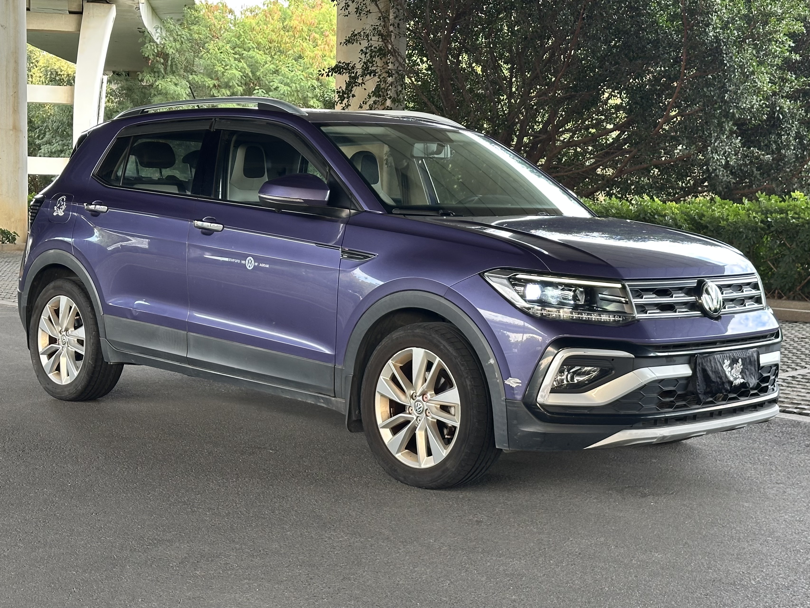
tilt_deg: -4.8
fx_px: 1123
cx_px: 405
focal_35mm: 48
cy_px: 304
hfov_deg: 39.7
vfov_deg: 30.3
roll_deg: +2.5
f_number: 1.78
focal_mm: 6.86
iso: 80
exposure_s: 1/78
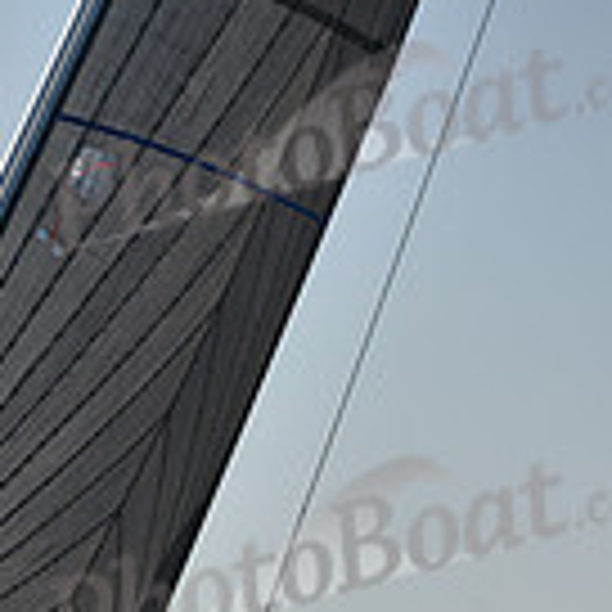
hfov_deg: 3.7
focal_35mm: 473
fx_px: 9461
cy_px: 848
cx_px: -180
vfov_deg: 3.7
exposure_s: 1/1600
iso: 250
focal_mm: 130
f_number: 3.5
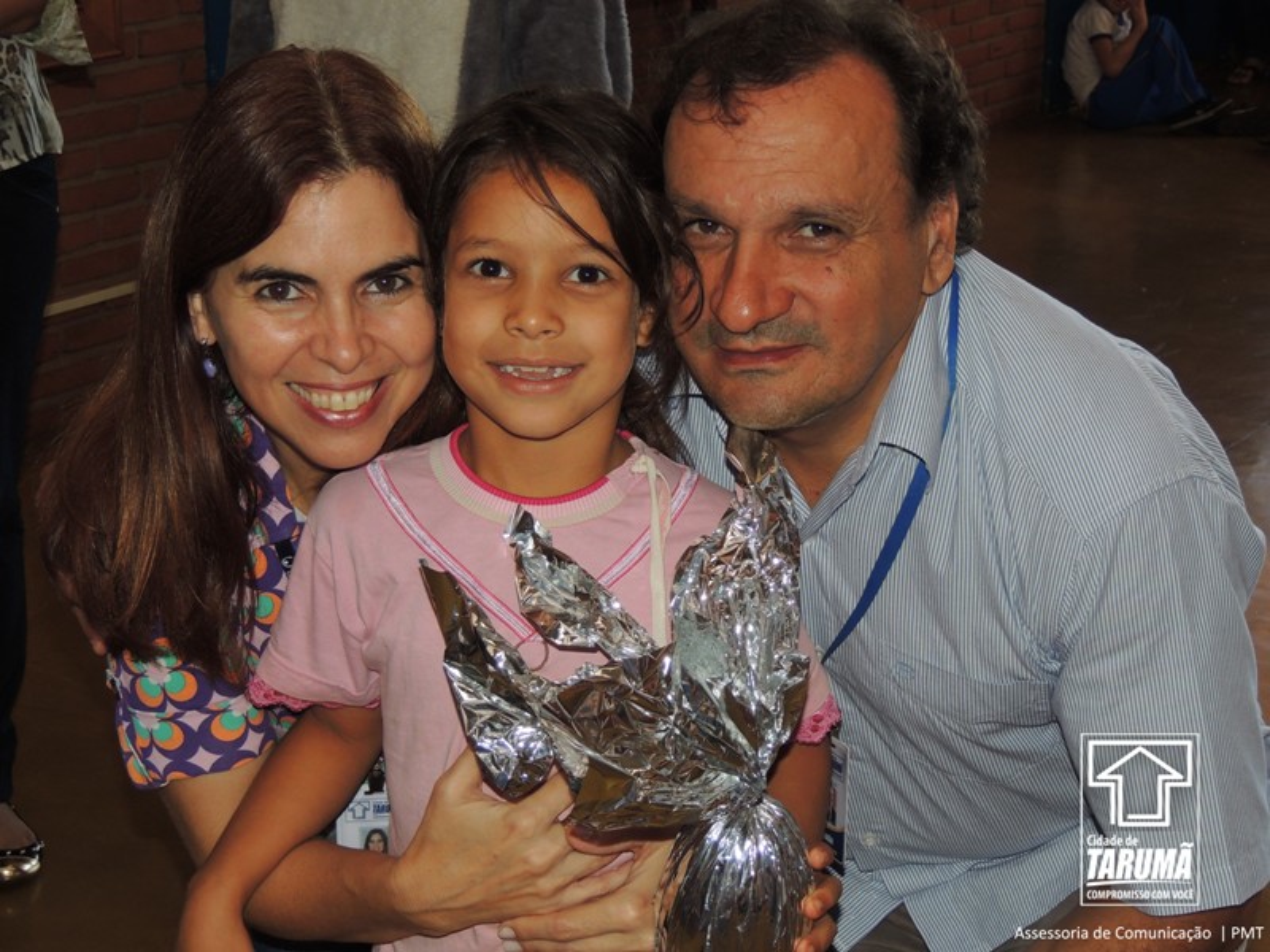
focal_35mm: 75
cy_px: 476
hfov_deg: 26.0
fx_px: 2752
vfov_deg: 19.6
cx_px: 635
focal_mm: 13.3
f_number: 3.9
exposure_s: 1/60
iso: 200
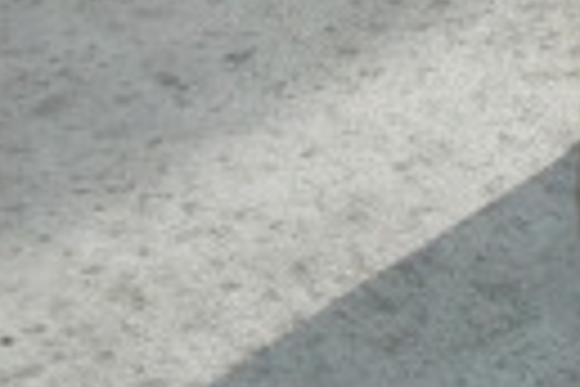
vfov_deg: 5.3
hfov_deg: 8.1
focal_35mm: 245
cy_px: -734
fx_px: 3947
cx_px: 1025
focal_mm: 6.7
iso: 64
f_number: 3.9
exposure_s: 1/250
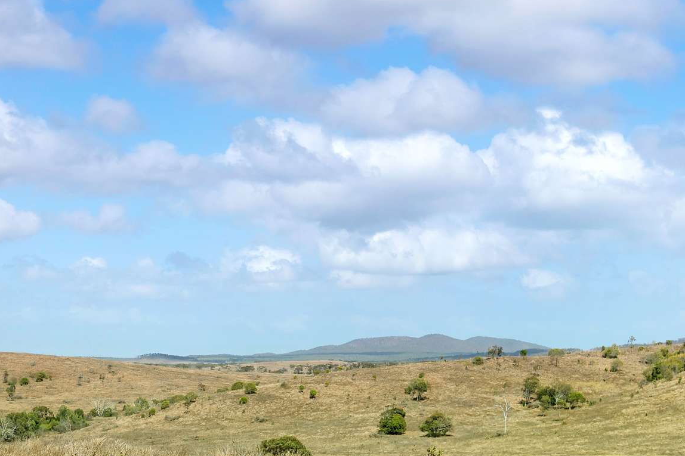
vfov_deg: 15.5
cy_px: 321
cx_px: 265
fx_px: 1671
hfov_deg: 23.1
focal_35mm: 88
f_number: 4
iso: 80
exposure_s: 1/3200
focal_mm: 35
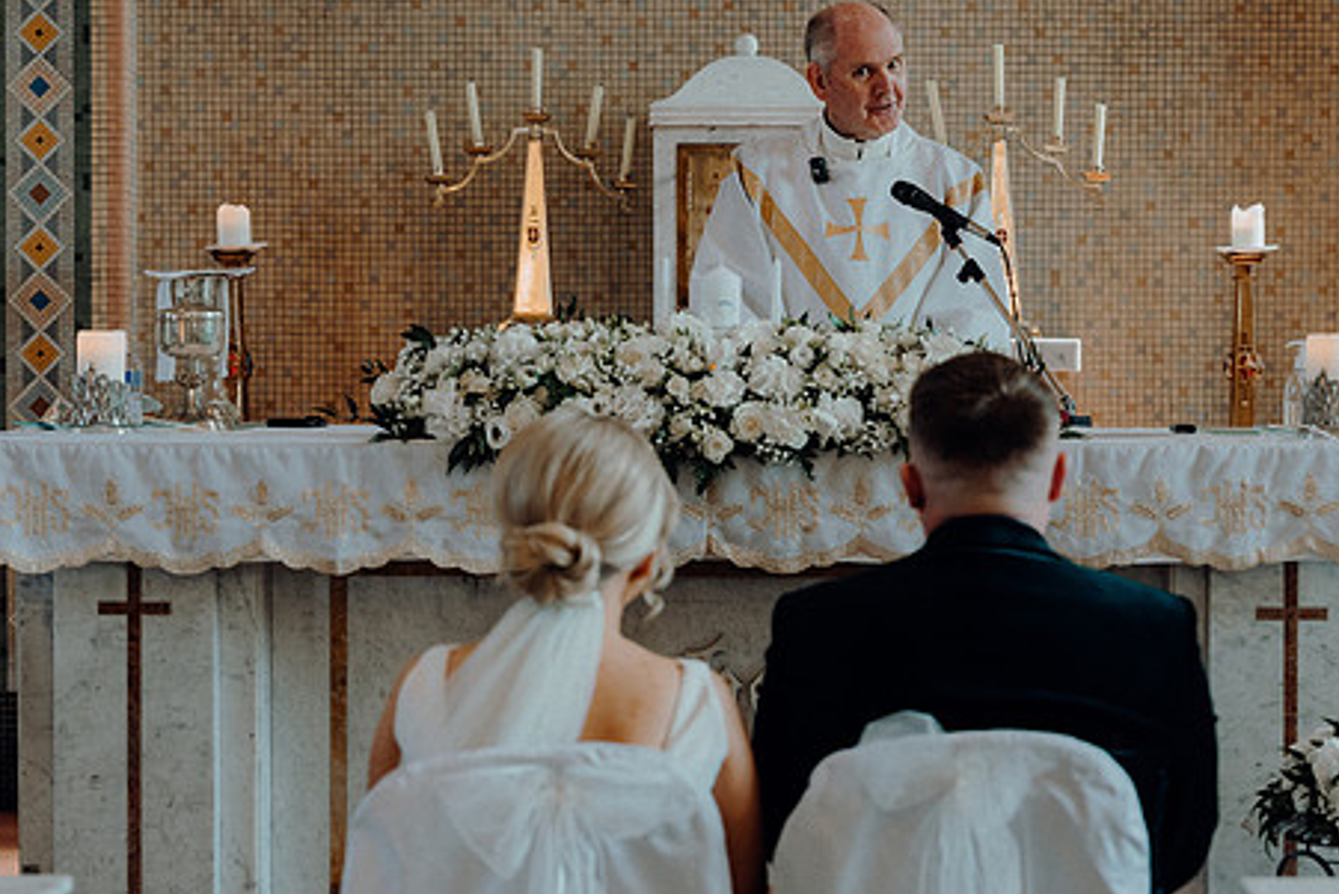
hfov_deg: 22.6
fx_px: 3348
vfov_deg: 15.2
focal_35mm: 90
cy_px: 429
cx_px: 796
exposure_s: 1/200
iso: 1600
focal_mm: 70
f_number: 3.5
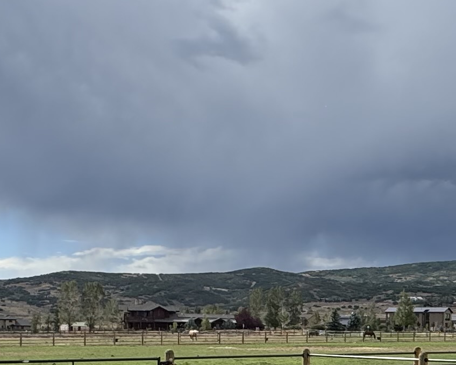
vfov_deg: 22.7
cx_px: 362
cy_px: 355
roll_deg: -1.2
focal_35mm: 65
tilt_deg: -2.2
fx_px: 877
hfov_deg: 28.5
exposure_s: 1/1600
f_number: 2.2
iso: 50
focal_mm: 2.22
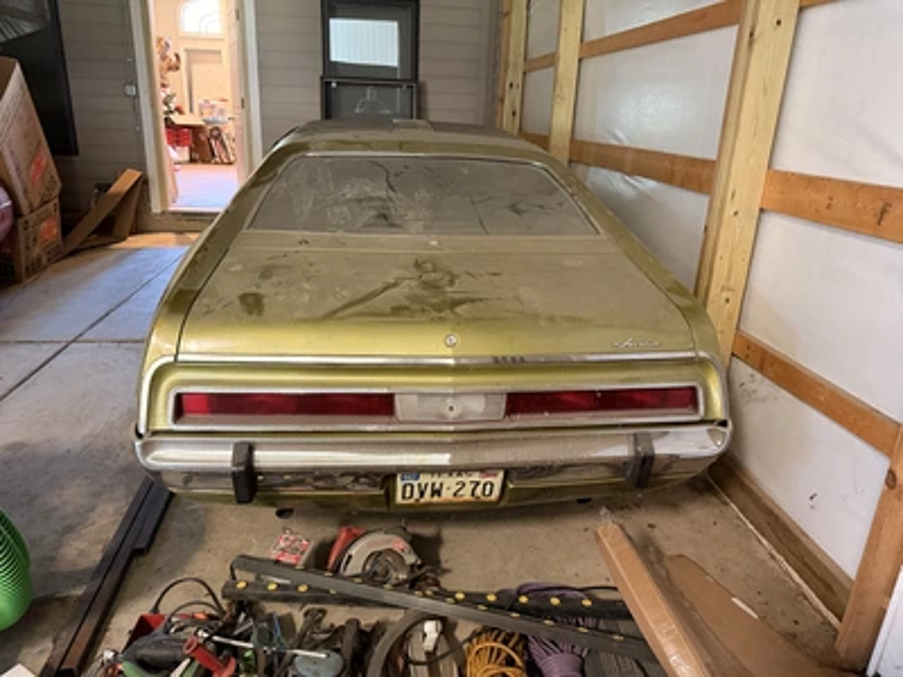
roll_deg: -1.1
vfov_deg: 56.8
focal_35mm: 24
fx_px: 626
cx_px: 452
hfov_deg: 71.6
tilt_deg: -20.0
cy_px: 338
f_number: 1.78
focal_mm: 6.76
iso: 1000
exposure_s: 1/40
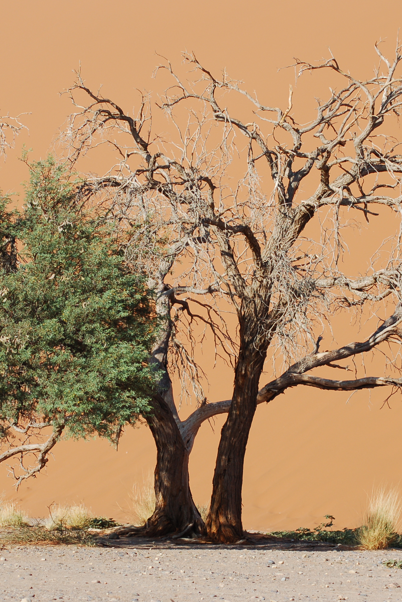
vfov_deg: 13.0
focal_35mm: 158
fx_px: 2645
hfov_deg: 8.7
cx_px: 180
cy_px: 301
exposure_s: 1/640
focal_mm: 70
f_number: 6.3
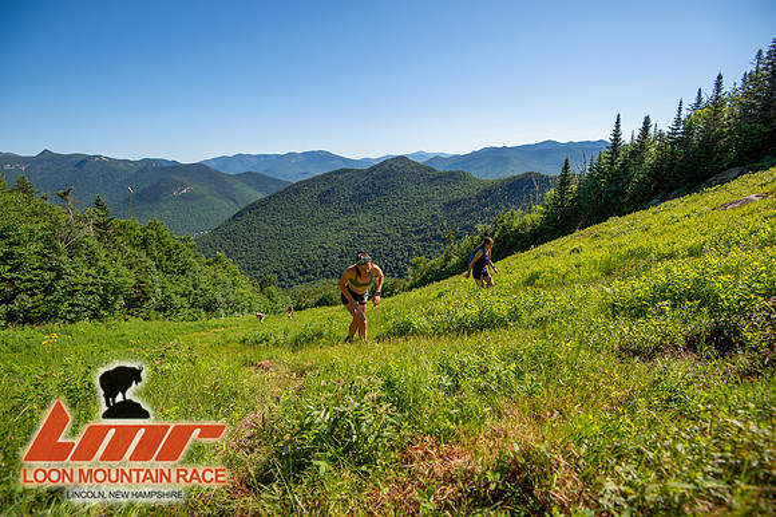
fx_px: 345
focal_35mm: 16
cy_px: 258
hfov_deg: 96.8
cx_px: 388
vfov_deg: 73.7
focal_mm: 16
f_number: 5
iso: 100
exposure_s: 1/640
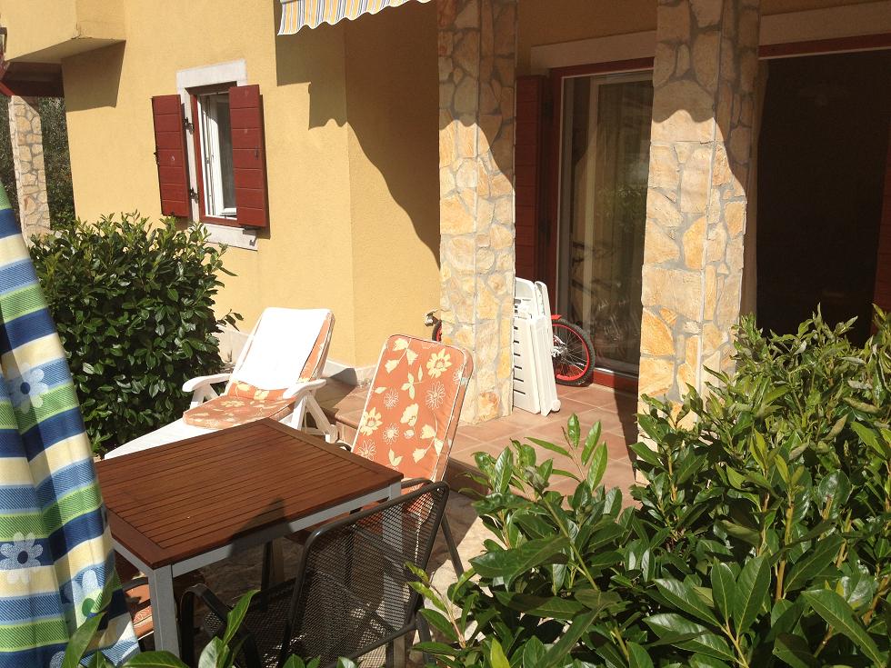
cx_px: 446
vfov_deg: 40.7
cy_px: 334
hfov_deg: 52.6
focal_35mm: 35
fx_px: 901
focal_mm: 4.28
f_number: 2.4
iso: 50
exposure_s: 1/2632
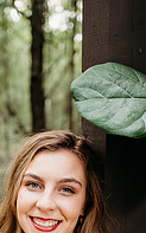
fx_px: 357
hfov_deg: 23.0
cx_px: 44
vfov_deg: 34.2
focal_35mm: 56
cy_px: 212
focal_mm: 24
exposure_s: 1/250
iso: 640
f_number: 2.2
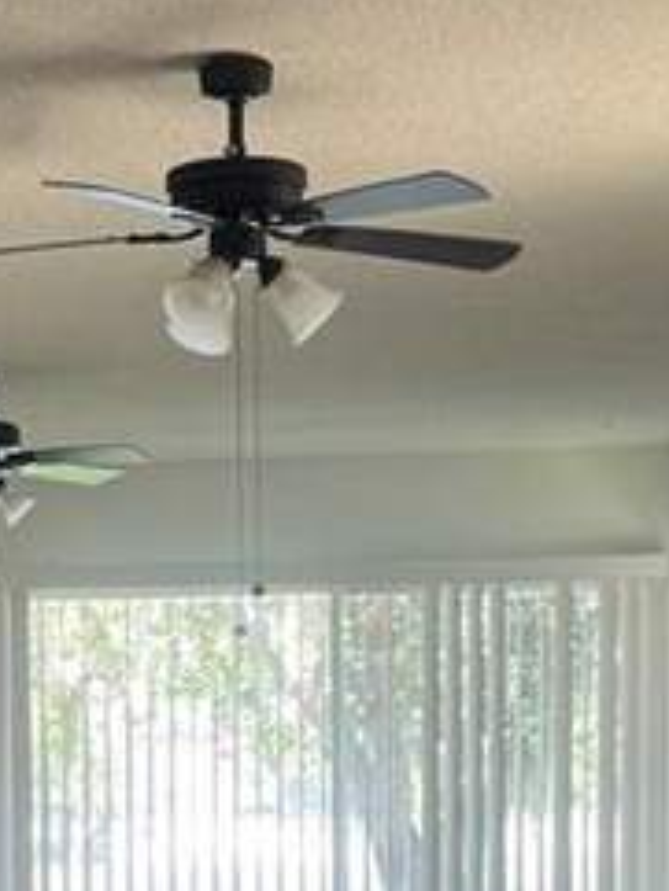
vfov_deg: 16.5
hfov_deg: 12.8
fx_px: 2961
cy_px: 1009
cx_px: 96
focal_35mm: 115
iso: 125
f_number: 1.6
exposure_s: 1/120
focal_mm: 5.1
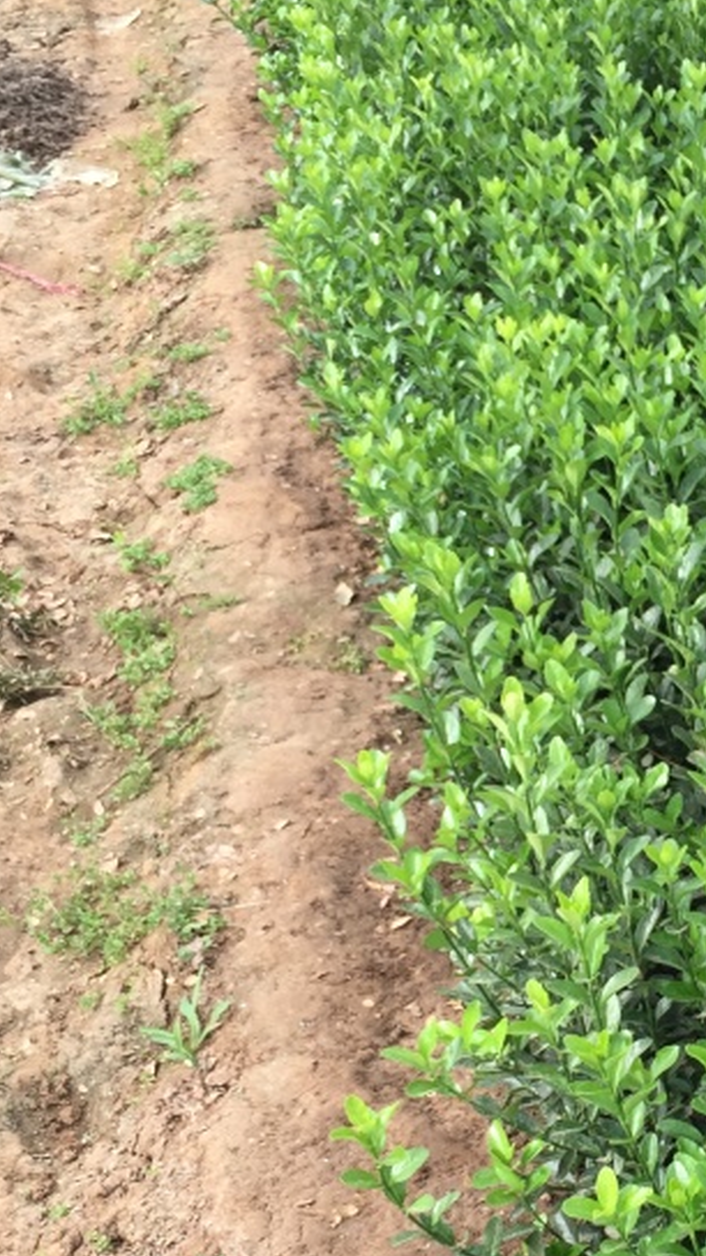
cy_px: 837
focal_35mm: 62
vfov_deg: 33.5
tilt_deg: -34.7
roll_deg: -0.3
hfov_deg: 18.8
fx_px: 2063
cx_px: 731
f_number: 2.2
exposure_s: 1/241
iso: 32
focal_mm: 4.15
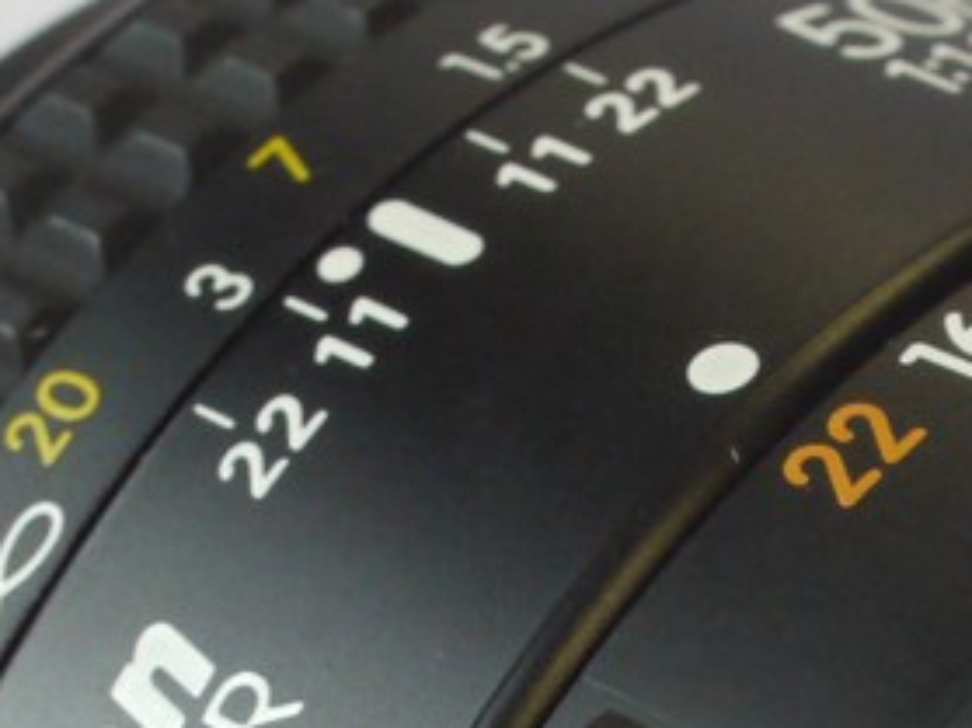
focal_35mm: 258
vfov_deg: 5.7
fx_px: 7241
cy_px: 1250
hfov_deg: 7.7
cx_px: 833
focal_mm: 30
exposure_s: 1/80
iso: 800
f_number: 9
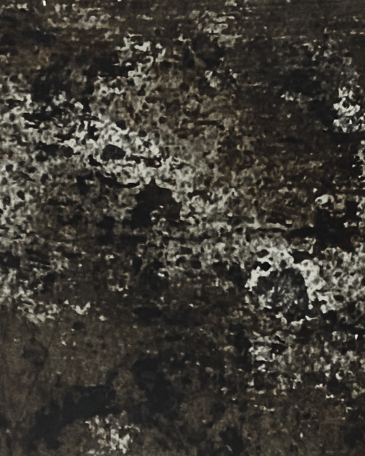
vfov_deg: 10.8
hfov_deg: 10.7
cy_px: 1234
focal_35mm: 139
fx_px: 1877
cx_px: -201
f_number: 1.8
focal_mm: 4.25
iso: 640
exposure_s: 1/34
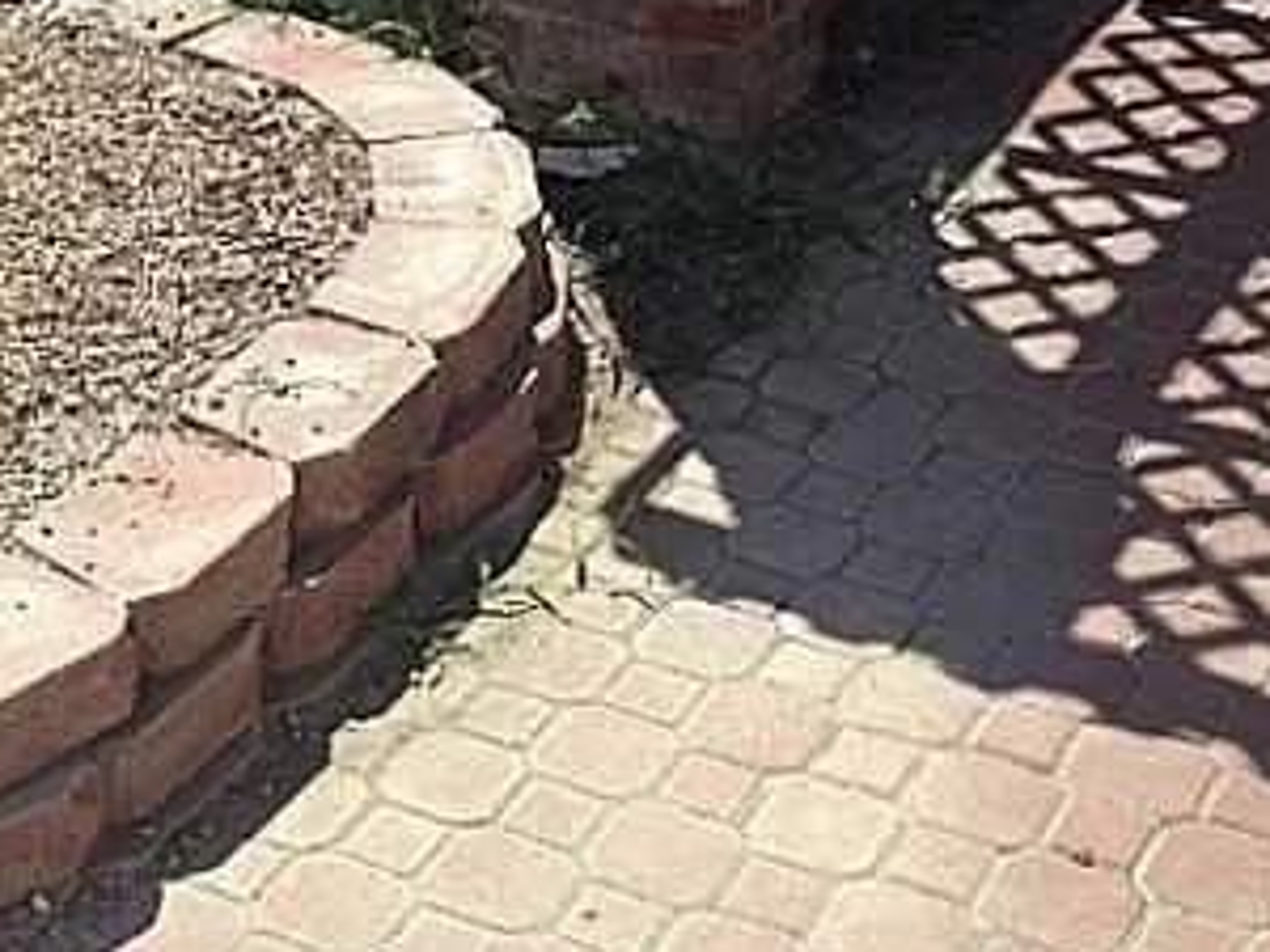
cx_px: 165
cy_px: -300
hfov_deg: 21.8
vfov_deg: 15.9
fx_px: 3229
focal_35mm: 88
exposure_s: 1/1550
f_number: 2.4
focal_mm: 4.12
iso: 50
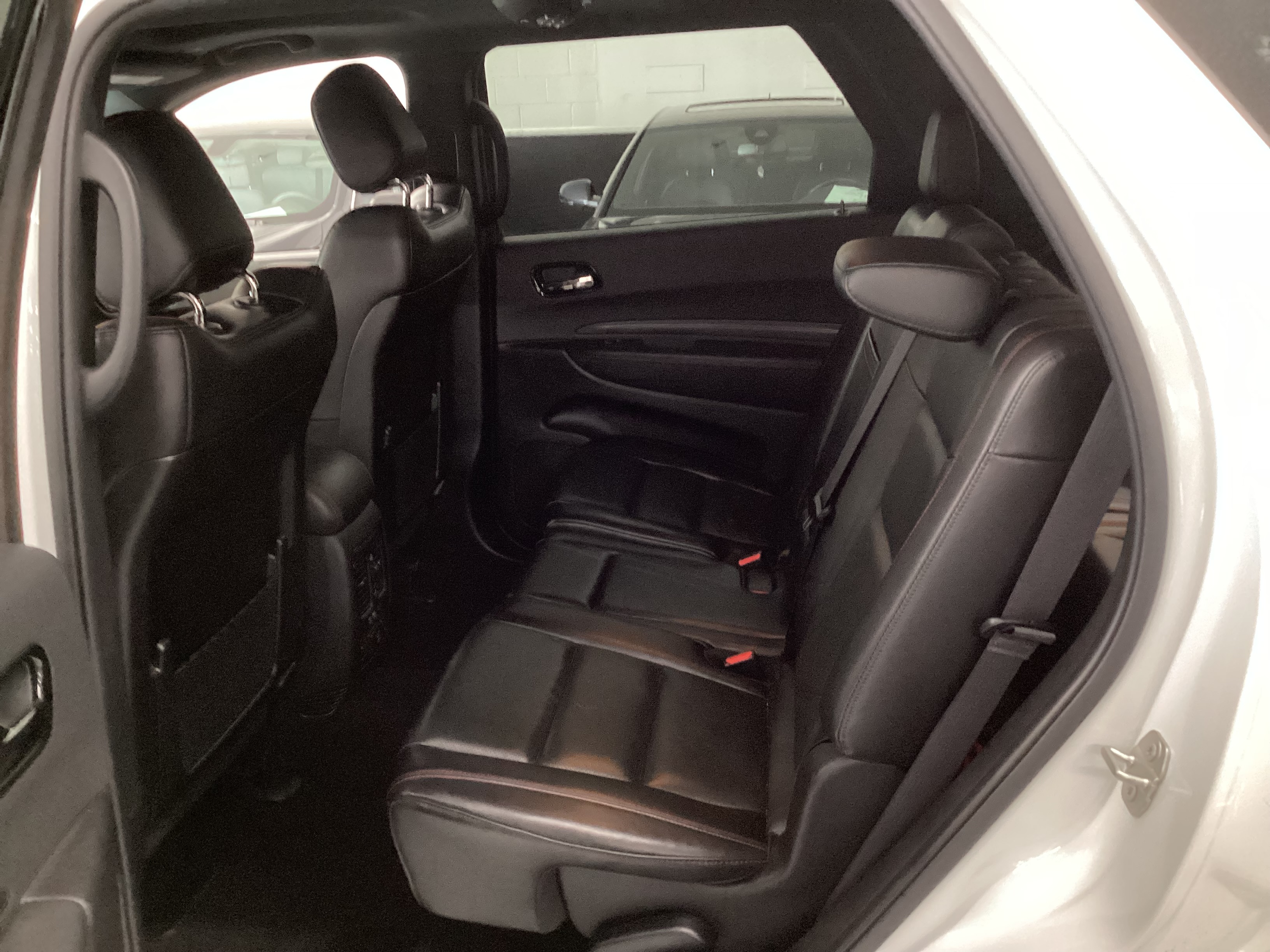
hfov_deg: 58.4
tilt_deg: -20.7
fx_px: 1137
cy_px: 476
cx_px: 635
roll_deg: +1.5
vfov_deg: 45.4
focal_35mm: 31
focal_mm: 3.3
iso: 250
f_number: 2.4
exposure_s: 1/33
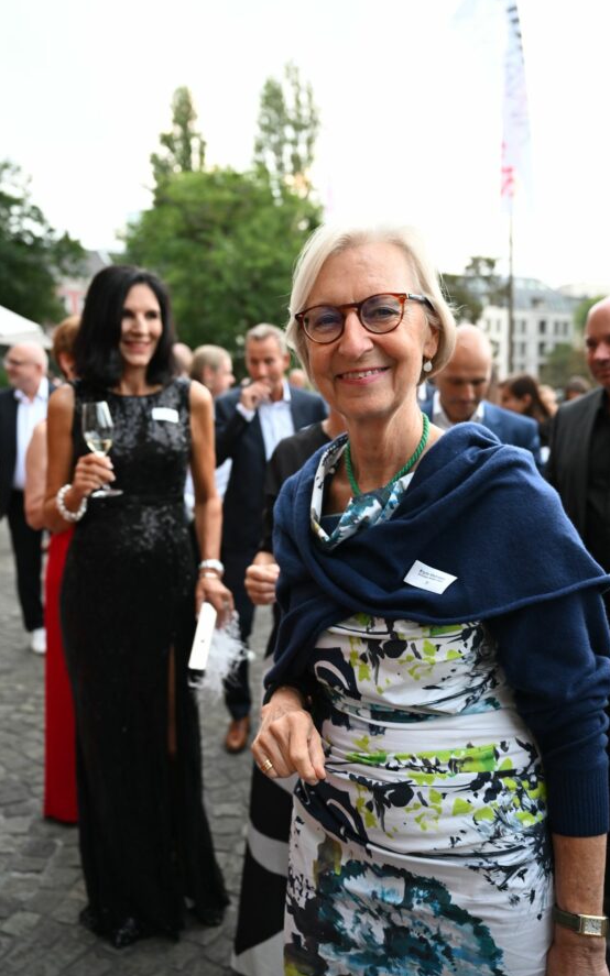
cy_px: 491
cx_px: 328
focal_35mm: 30
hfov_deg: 41.8
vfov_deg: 62.9
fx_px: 798
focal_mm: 29
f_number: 3.2
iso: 1250
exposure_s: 1/200
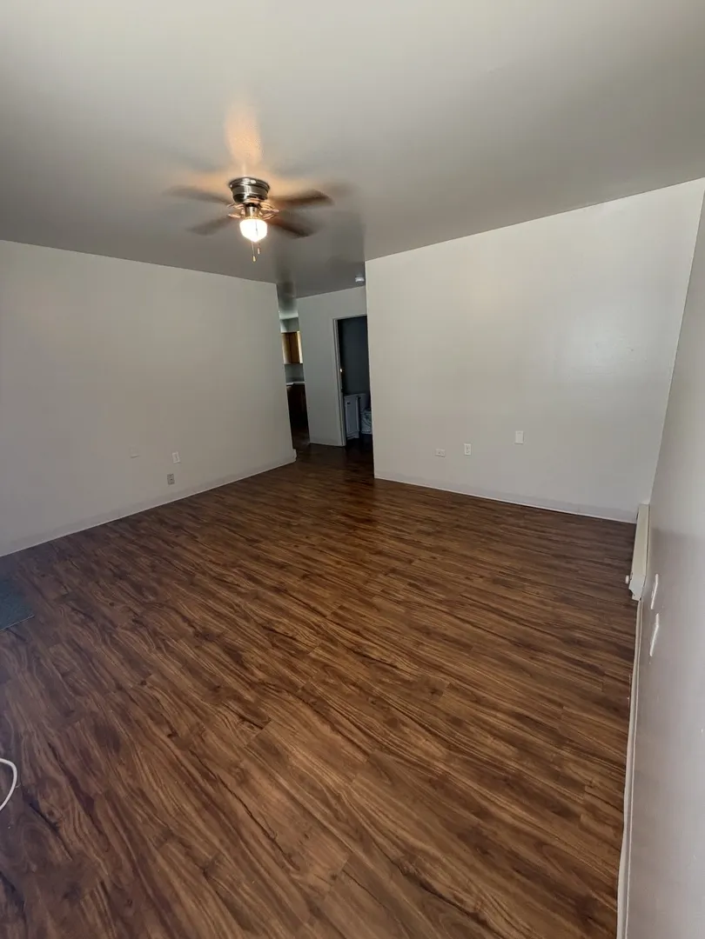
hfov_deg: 85.7
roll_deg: +2.5
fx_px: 380
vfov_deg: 102.1
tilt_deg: -17.0
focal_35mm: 14
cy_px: 470
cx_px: 352
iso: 250
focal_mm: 2.22
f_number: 2.2
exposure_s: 1/60
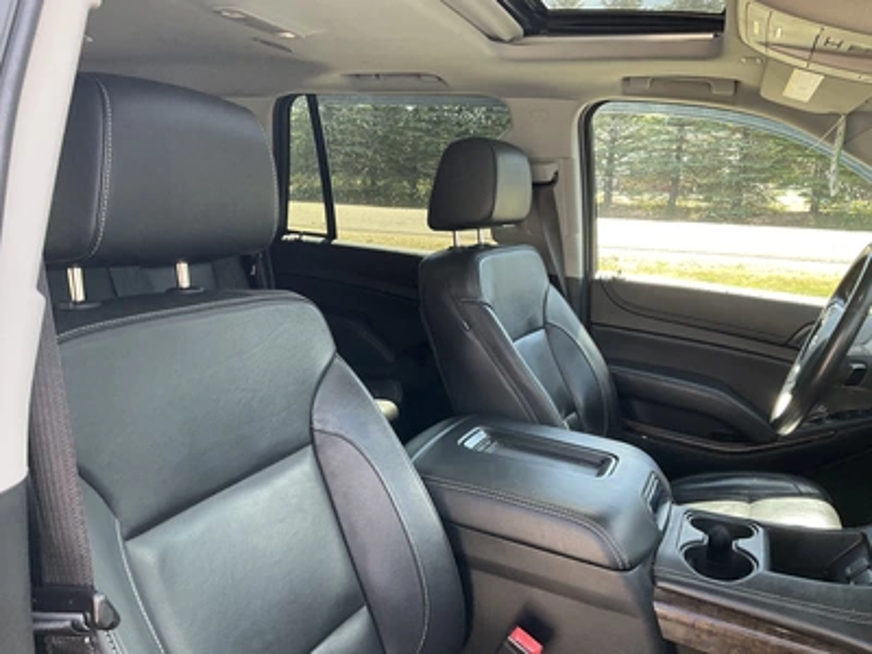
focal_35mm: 29
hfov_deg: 61.7
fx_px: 731
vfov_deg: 48.2
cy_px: 327
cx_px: 436
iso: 40
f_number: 1.8
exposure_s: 1/122
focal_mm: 3
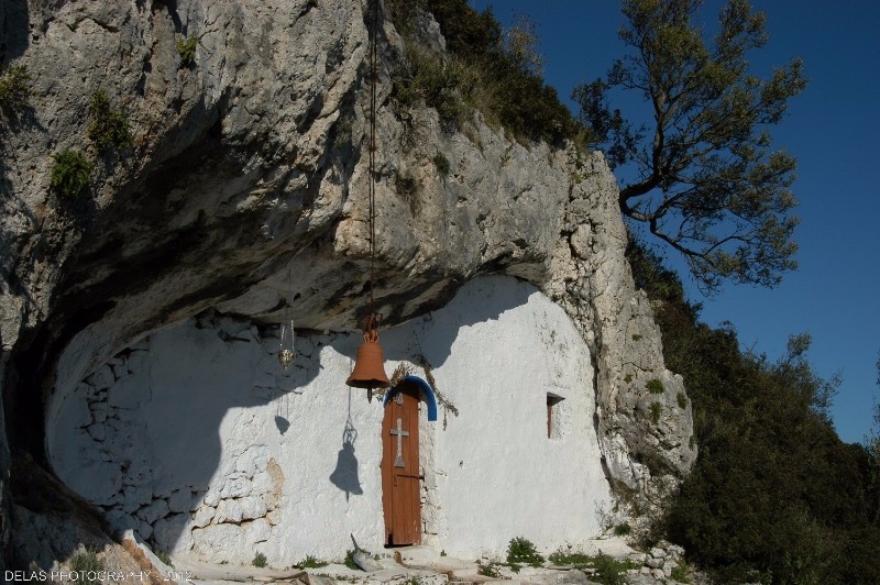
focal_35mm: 36
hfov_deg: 53.2
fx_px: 879
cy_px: 292
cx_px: 440
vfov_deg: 36.8
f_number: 11
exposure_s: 1/500
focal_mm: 24
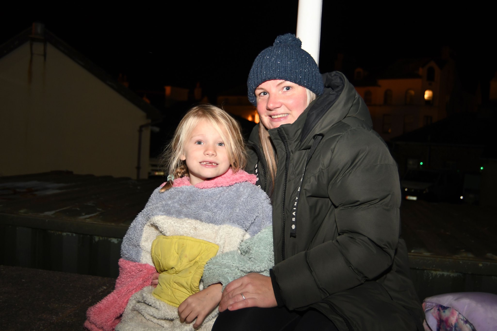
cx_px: 248
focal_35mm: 34
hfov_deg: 55.1
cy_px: 166
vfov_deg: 38.4
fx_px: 476
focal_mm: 23
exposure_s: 1/30
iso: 800
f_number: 3.8
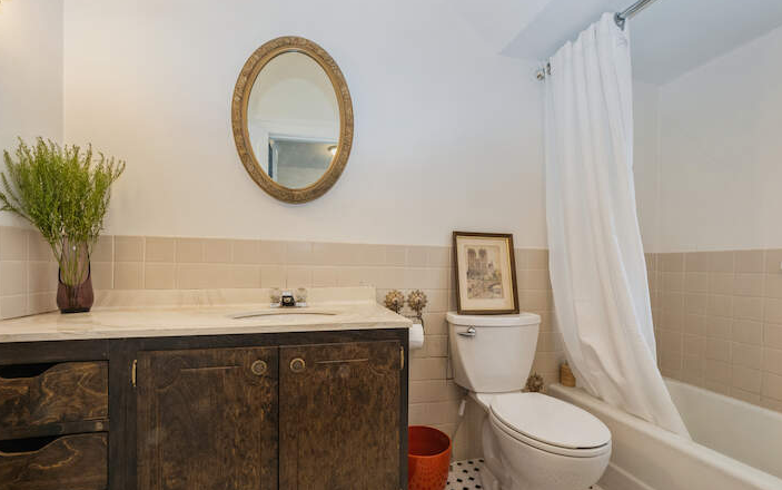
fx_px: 320
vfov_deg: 74.6
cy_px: 273
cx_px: 390
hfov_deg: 101.4
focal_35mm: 15
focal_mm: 7
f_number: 8
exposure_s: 1/8
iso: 320
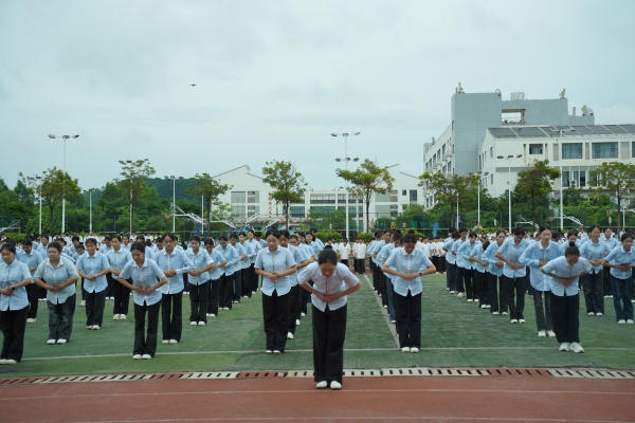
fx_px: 811
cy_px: 212
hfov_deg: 42.7
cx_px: 318
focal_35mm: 46
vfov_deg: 29.2
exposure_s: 1/250
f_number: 4
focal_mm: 46
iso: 250
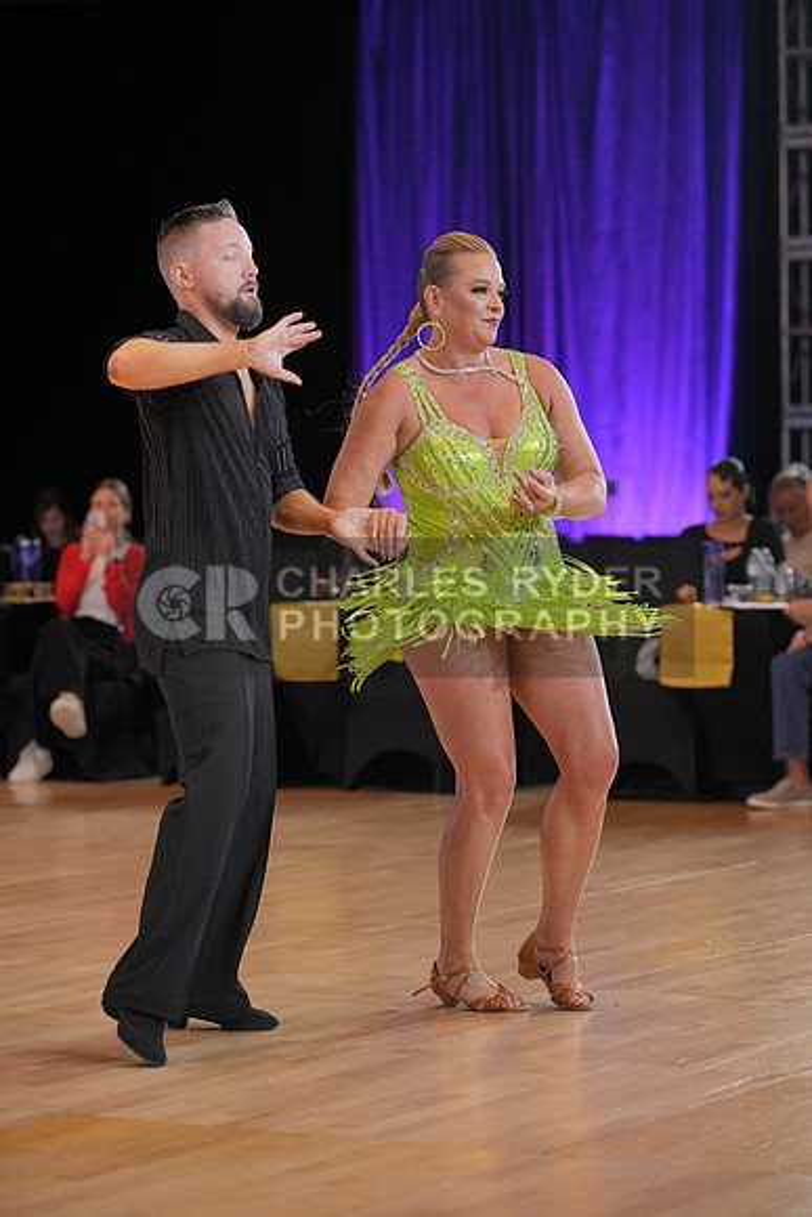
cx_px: 406
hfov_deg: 12.1
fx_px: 3821
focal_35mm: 113
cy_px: 608
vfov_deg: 18.1
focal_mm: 113
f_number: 3.5
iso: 2500
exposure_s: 1/500
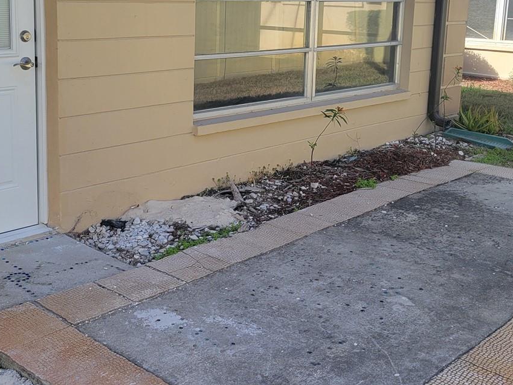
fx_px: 726
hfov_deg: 38.8
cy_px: 120
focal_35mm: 49
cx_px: 217
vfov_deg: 29.4
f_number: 1.8
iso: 40
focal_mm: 5.4
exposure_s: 1/1019
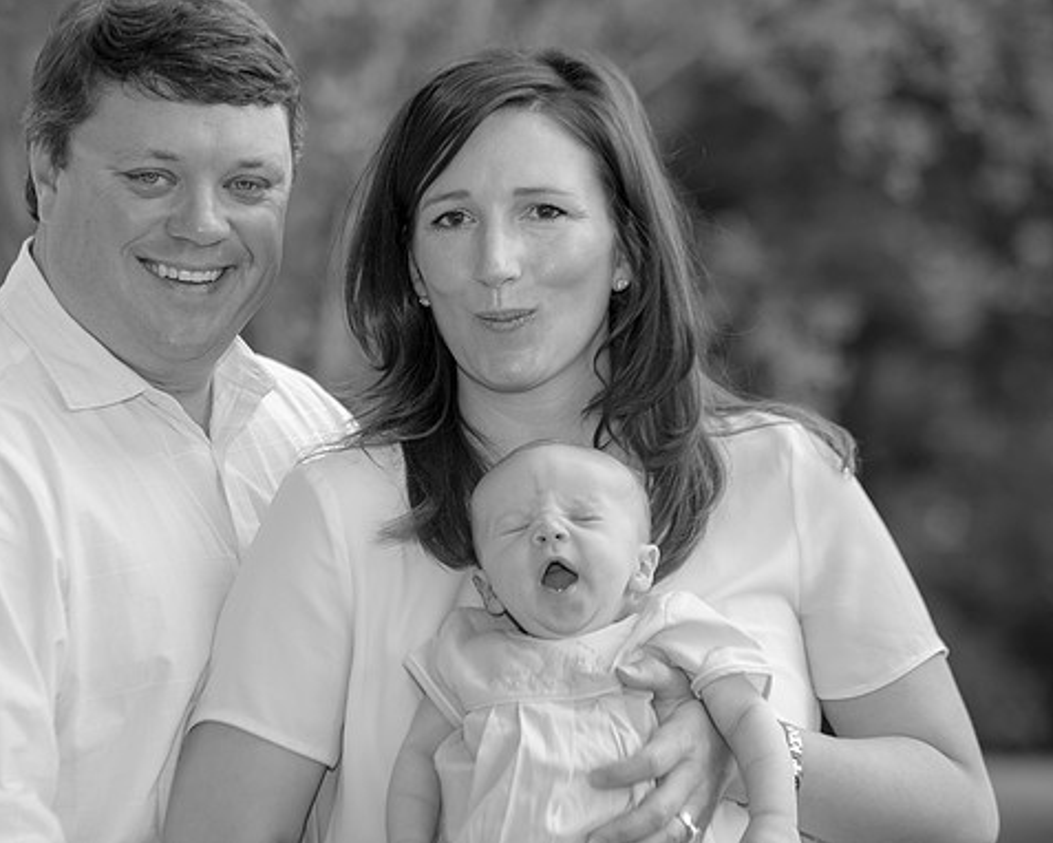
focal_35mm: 154
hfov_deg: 12.5
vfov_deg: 10.0
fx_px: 4801
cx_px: 437
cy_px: 419
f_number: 4
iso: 100
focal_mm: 135
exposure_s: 1/160
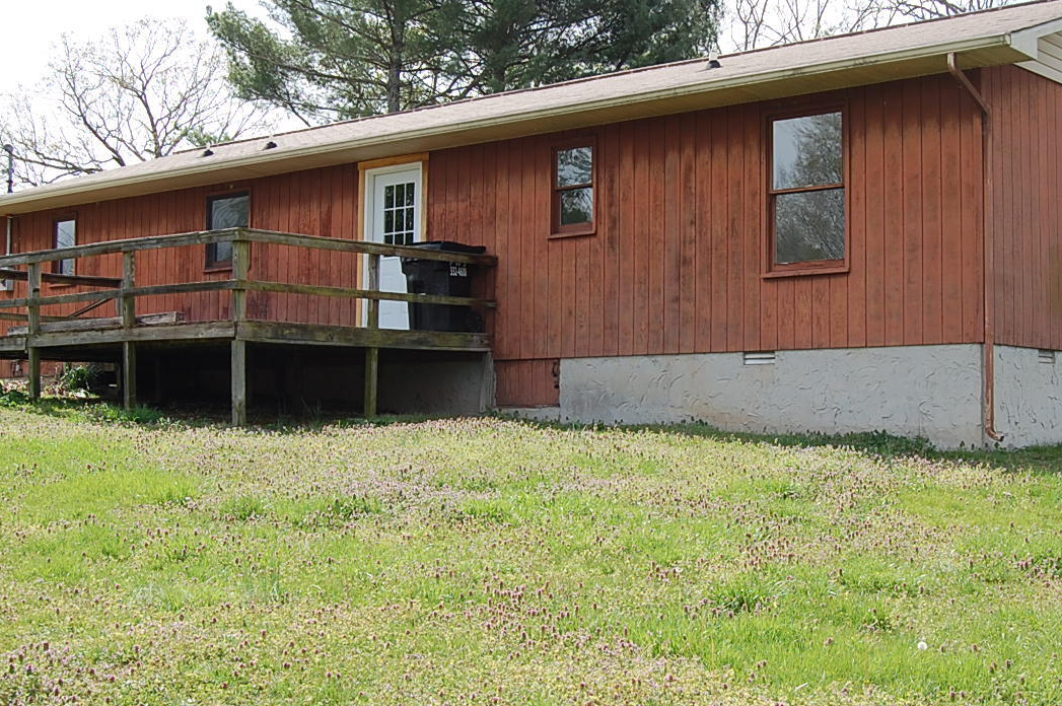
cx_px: 616
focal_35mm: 56
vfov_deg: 24.1
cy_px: 312
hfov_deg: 35.6
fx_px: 1650
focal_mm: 26
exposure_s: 1/250
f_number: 8
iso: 200
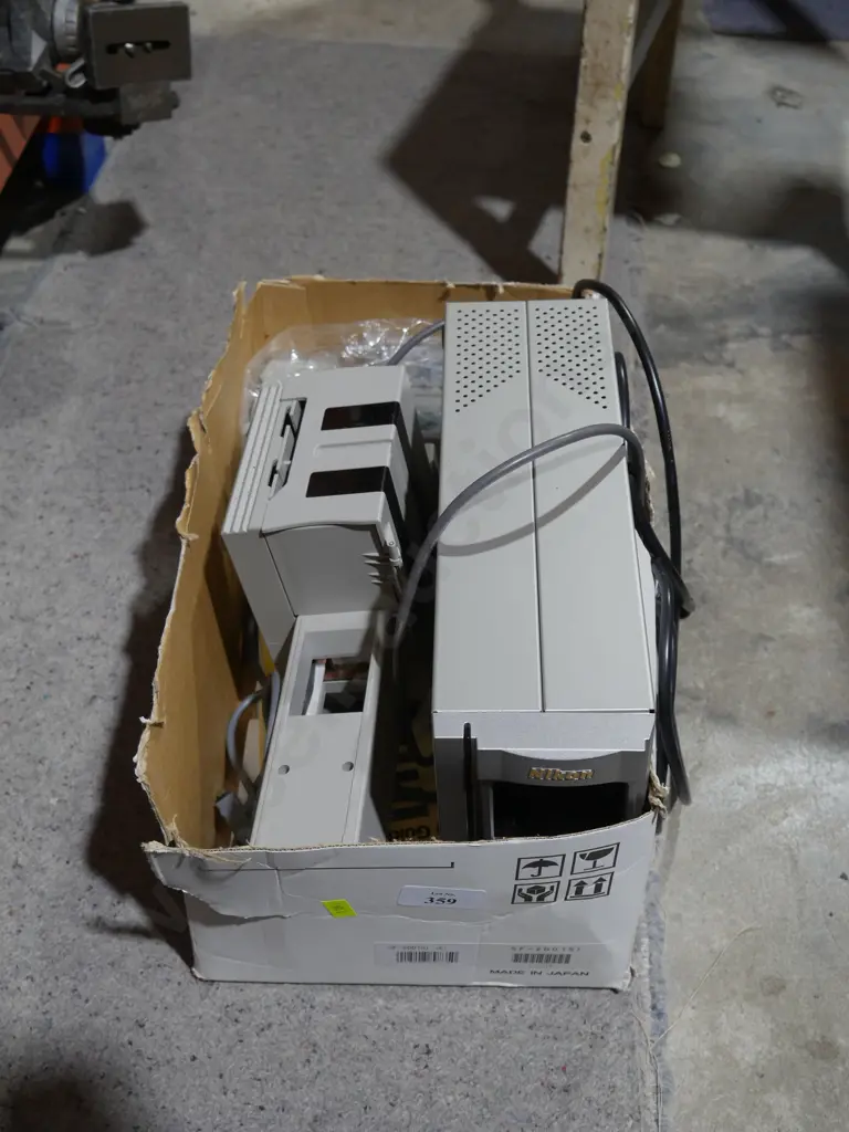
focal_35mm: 40
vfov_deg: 46.8
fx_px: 1308
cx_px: 424
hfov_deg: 36.0
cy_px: 566
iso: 400
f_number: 4.4
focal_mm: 20
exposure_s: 1/60
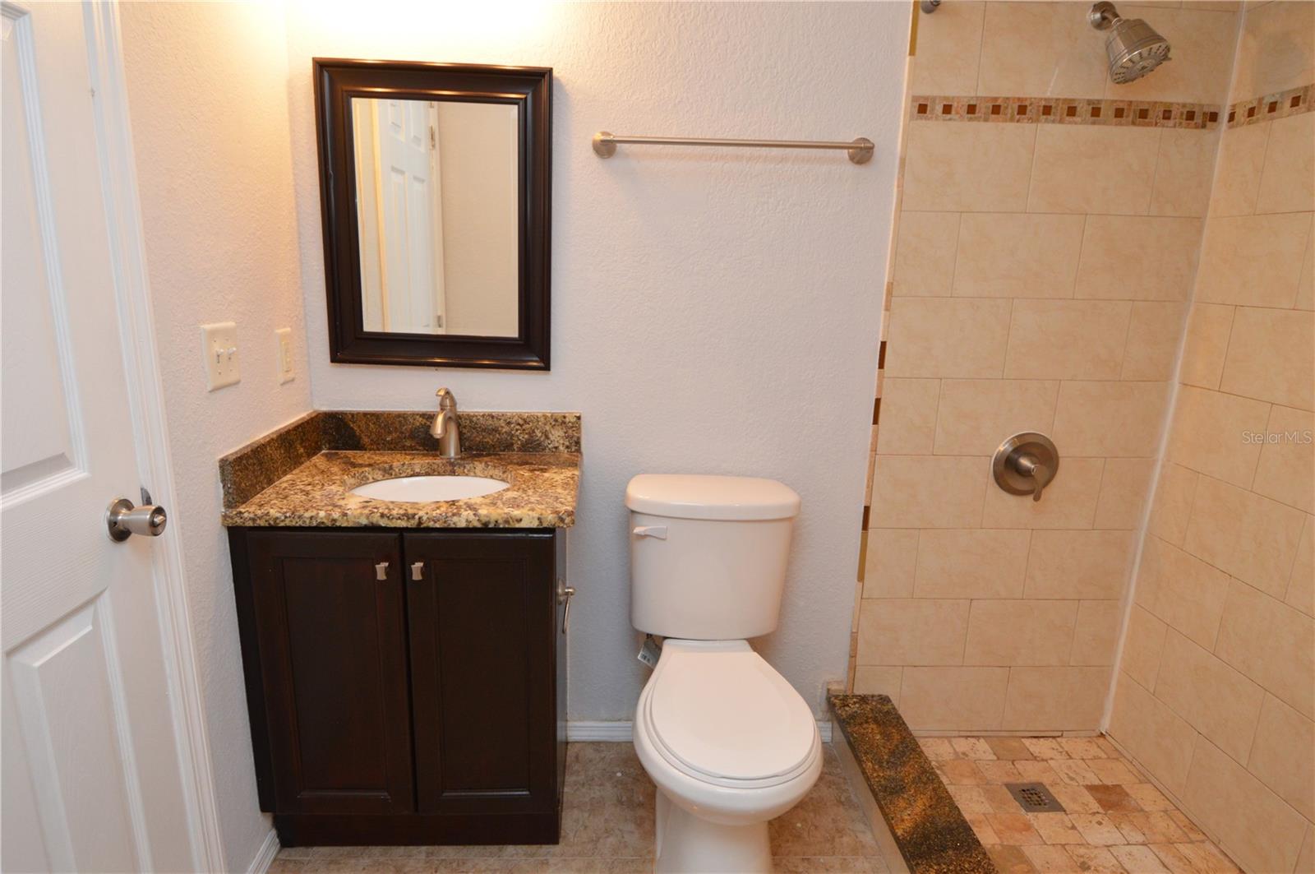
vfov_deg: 67.3
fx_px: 657
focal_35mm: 18
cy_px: 437
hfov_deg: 90.1
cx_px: 658
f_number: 4
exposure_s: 1/60
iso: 560
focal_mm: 12
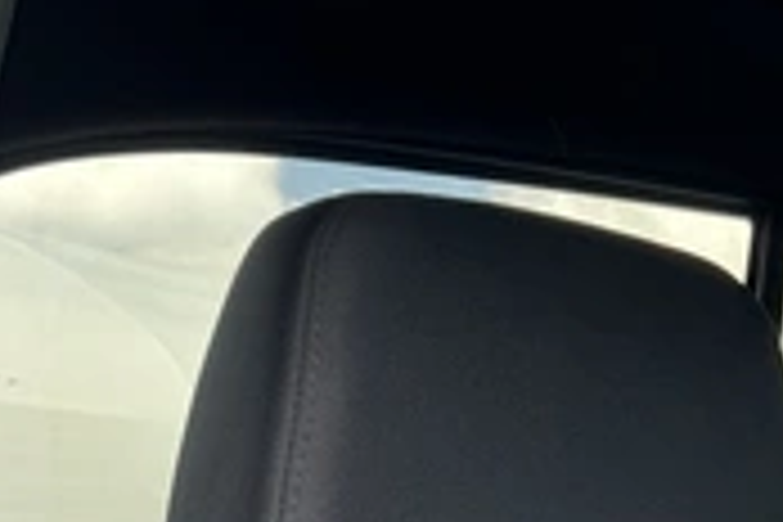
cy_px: 612
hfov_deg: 30.1
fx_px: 1457
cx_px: 351
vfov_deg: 19.2
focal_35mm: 67
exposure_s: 1/122
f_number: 1.8
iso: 32
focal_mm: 3
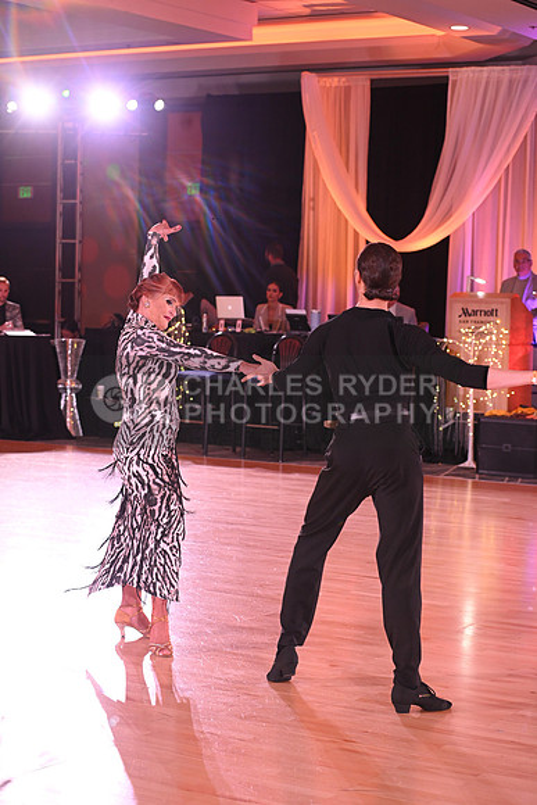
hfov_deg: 18.2
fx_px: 1677
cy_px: 402
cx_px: 268
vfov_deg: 27.0
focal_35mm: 75
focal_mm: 75
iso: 1600
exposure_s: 1/200
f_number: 5
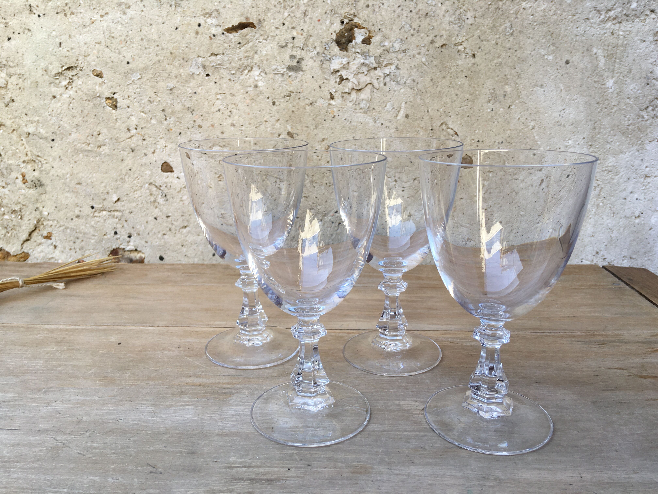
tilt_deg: -14.1
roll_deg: +0.7
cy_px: 247
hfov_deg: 61.7
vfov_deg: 48.2
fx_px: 551
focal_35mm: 29
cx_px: 329
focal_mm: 4.15
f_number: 2.2
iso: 25
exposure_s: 1/110
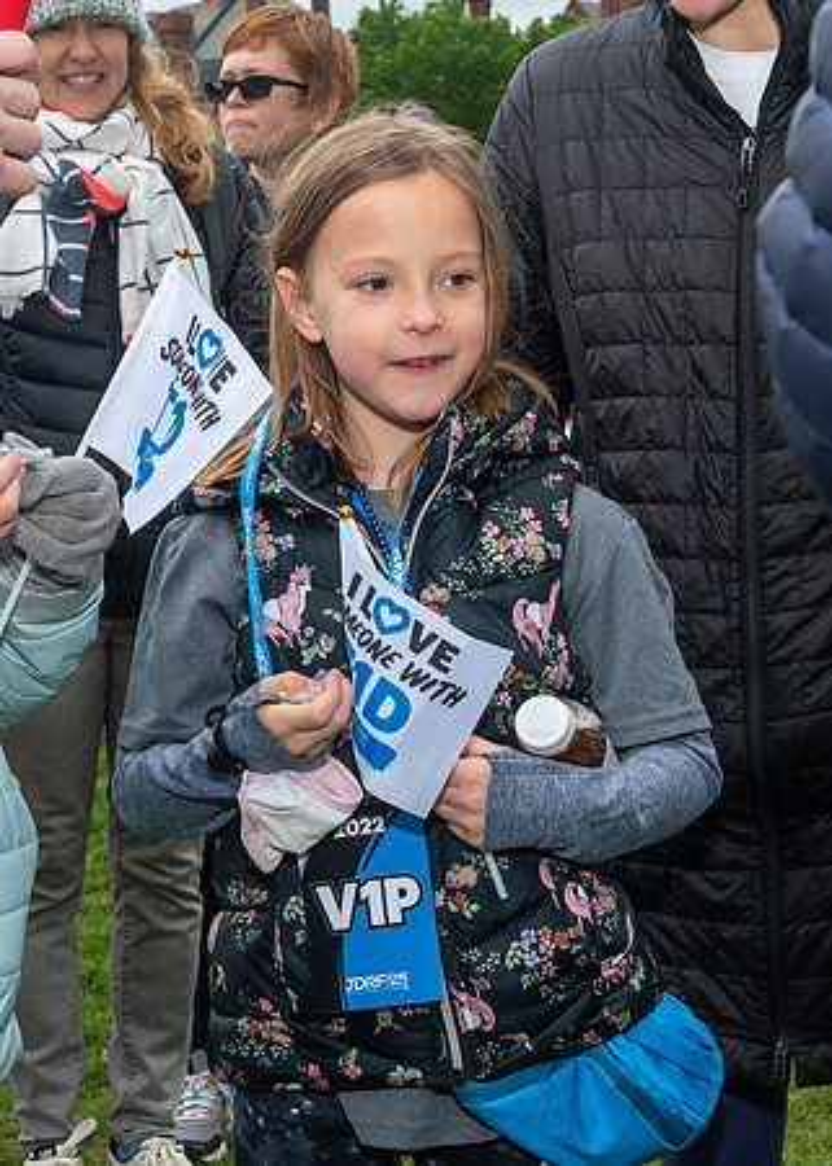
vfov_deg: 24.6
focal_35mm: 81
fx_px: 2668
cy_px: 499
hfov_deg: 17.7
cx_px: 410
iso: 250
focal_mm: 32
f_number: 8
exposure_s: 1/250
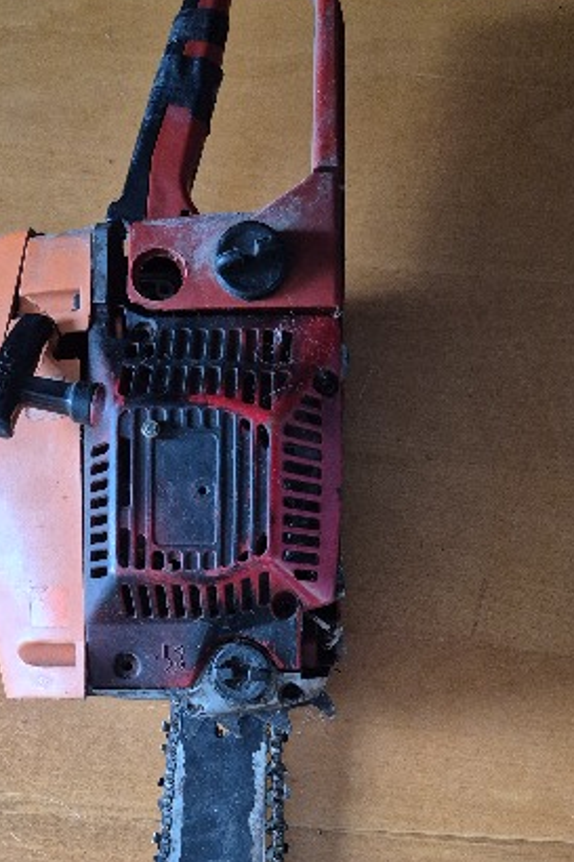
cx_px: 246
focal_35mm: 42
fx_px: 1005
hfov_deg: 31.8
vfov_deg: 44.1
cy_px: 696
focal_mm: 5.4
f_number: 1.8
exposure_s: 1/100
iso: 640
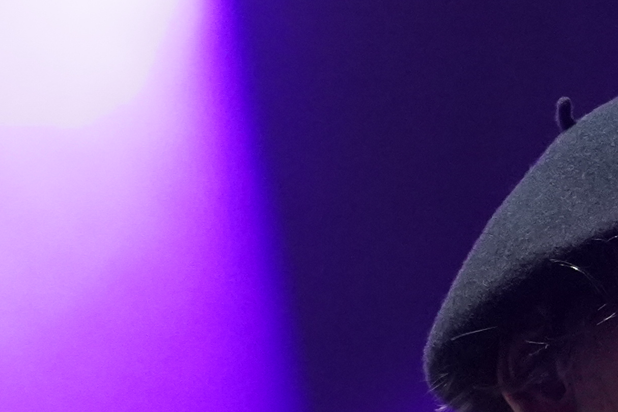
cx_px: 722
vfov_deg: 2.6
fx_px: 8908
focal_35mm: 519
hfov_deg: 4.0
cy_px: 945
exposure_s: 1/160
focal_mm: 105
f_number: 4
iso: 8000
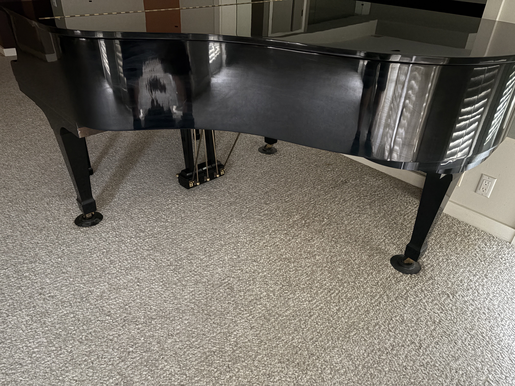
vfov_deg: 53.1
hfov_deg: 67.3
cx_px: 258
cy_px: 193
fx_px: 387
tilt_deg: -32.6
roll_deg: -1.9
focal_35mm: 26
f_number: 1.6
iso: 640
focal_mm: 5.96
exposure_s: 1/14
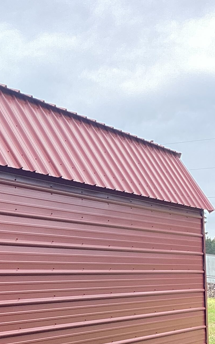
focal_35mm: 83
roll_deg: -1.0
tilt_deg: +2.3
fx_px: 778
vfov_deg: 24.7
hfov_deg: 15.0
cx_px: -69
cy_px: 248
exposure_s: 1/183
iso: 25
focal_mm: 3.3
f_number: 2.4
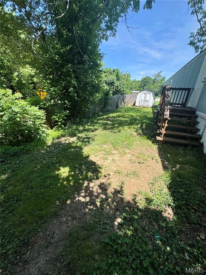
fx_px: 111
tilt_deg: -22.4
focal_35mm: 14
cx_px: 103
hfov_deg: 85.7
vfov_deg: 102.1
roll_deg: -2.0
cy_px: 138
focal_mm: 2.22
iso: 50
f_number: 2.2
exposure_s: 1/812
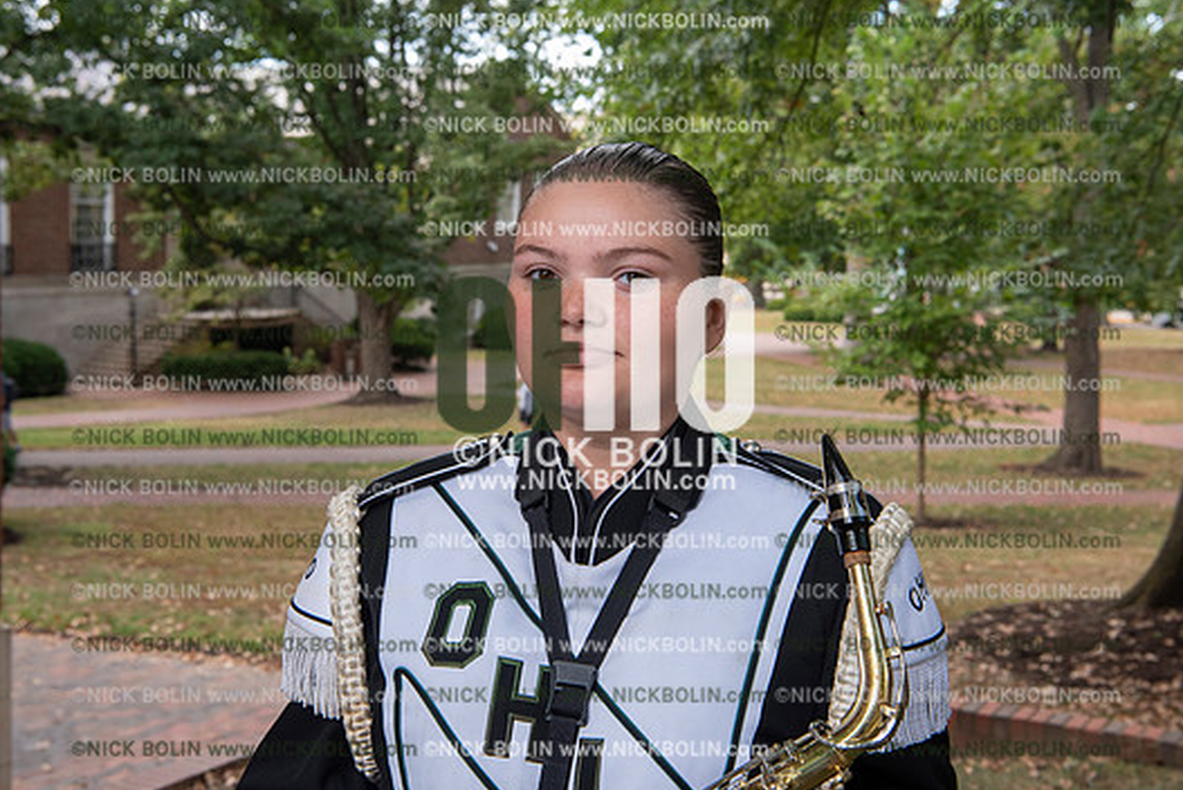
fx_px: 1808
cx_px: 595
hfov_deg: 36.2
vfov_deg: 24.6
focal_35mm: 55
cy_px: 385
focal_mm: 50
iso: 500
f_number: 9
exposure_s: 1/100
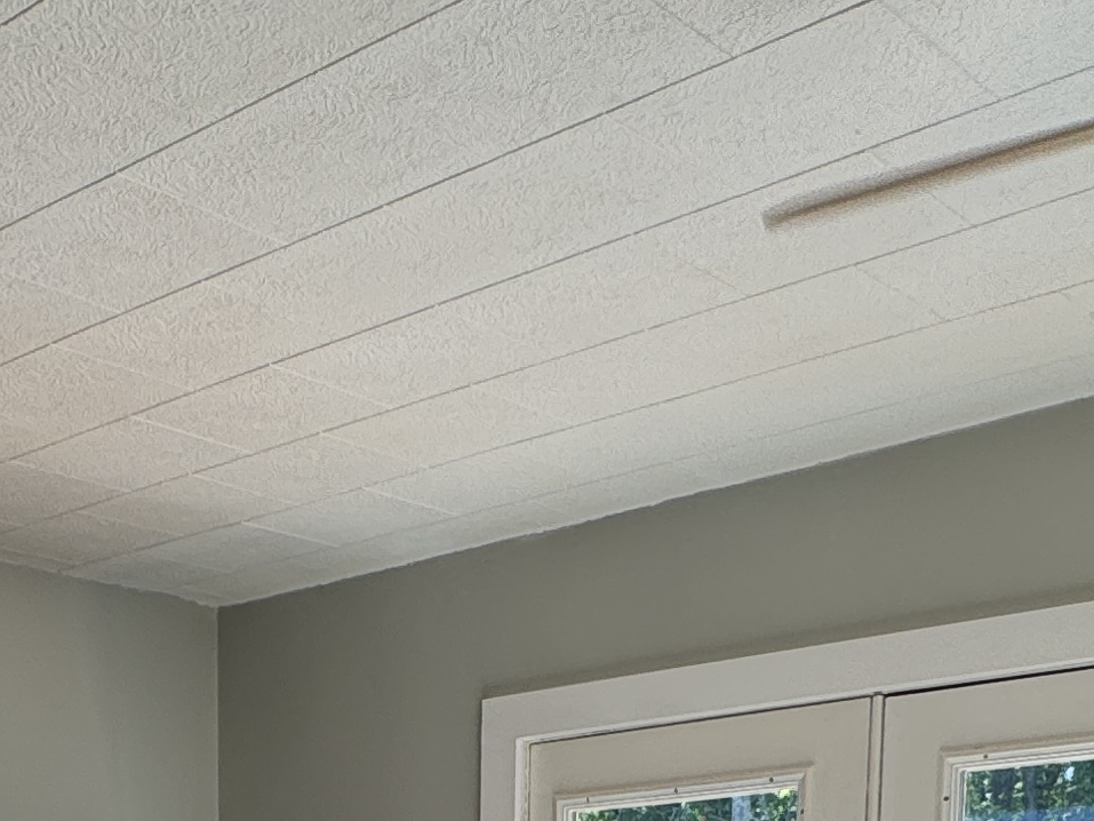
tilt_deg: -10.7
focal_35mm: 59
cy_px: 1337
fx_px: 1865
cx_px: 125
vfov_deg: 20.2
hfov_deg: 31.3
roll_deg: +0.6
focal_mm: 2.22
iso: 40
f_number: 2.2
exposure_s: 1/123
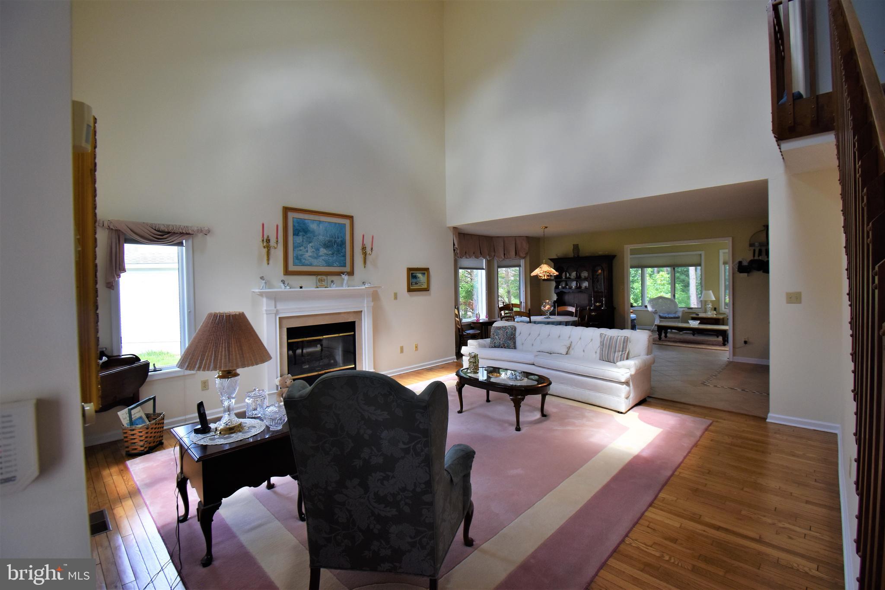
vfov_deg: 77.3
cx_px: 442
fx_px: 369
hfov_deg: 100.4
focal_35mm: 15
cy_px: 295
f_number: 5.6
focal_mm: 10
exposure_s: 1/125
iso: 400
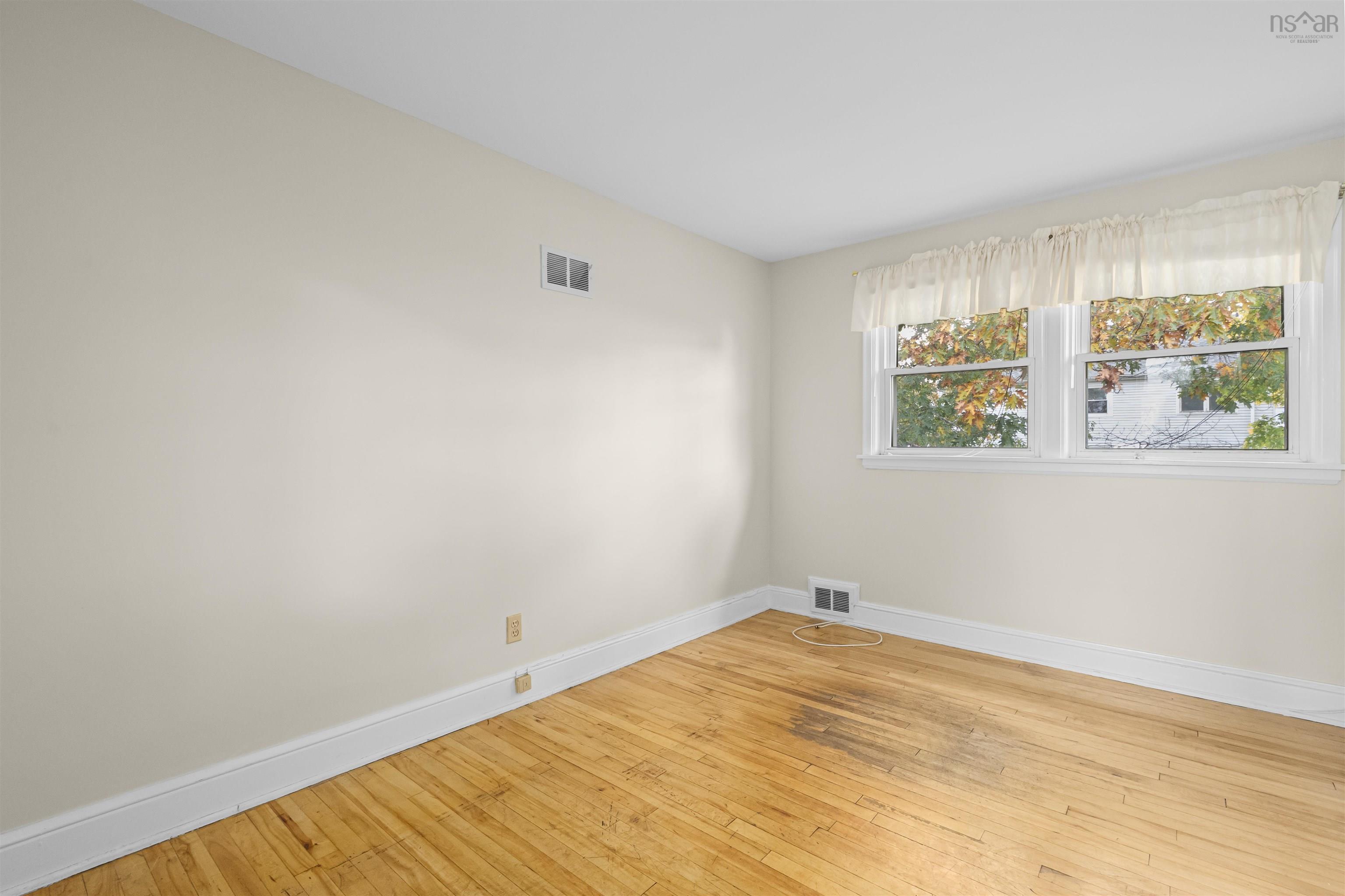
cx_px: 672
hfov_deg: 100.4
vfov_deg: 77.3
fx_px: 560
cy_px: 448
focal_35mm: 15
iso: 400
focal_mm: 10
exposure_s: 1/2.5
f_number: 10
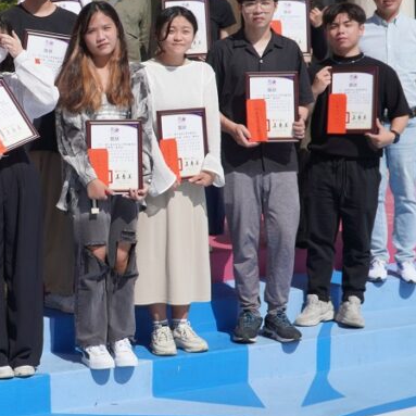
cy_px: 133
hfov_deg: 19.9
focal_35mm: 85
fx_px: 1158
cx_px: 35
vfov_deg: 20.3
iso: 160
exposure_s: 1/2500
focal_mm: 25
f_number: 4.5
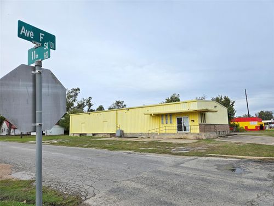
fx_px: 182
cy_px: 103
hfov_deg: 73.9
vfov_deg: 58.9
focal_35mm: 23
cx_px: 137
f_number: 1.8
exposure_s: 1/2921
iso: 64
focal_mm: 5.4
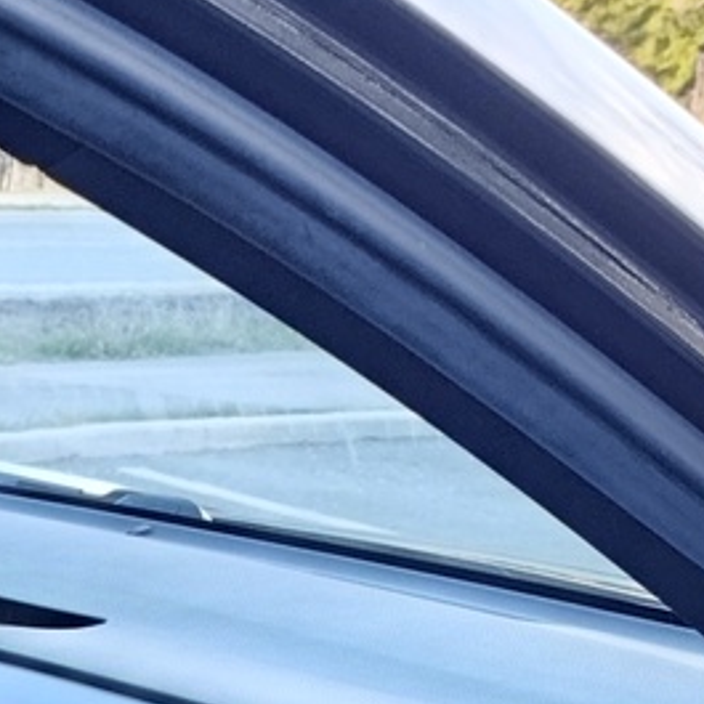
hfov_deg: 13.2
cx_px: -449
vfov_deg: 13.0
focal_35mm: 123
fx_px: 2830
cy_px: 1226
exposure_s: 1/100
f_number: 1.65
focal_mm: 6.11
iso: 632
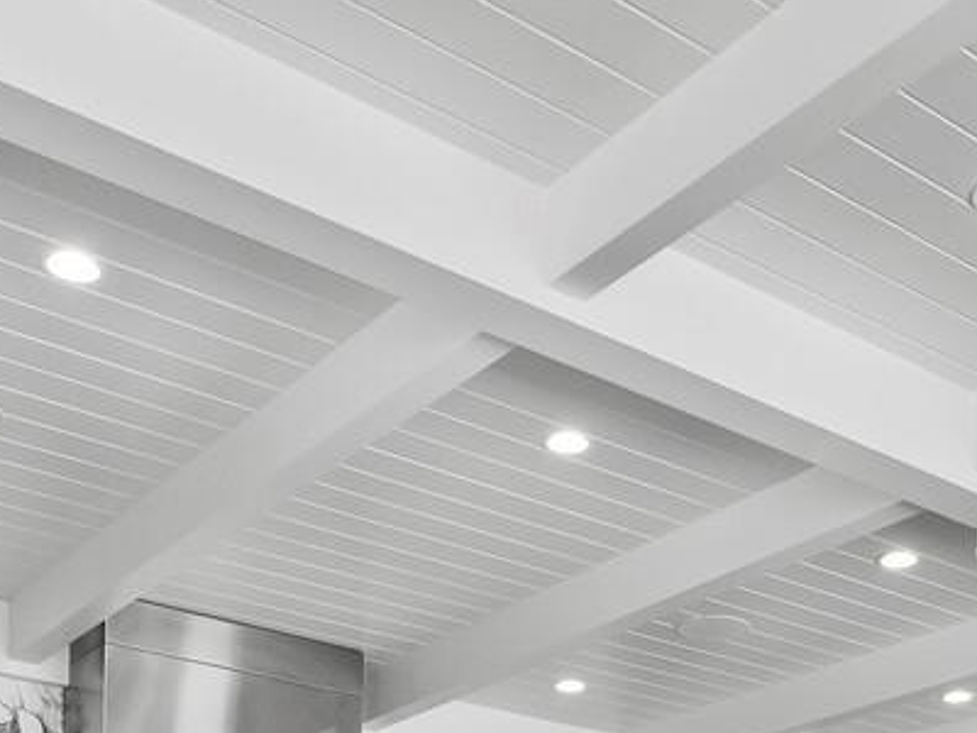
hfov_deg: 34.1
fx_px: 1581
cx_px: 625
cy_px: 1192
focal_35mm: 56
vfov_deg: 20.8
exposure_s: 1/10
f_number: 11
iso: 320
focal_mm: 7
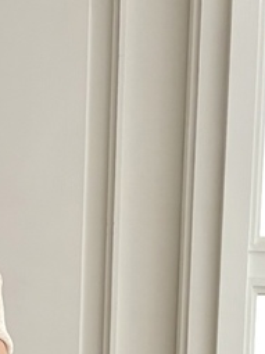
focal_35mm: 102
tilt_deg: -15.8
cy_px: 605
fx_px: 1042
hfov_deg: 14.0
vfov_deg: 16.6
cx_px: -61
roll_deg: -3.9
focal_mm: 5.96
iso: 200
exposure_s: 1/60
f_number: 1.6
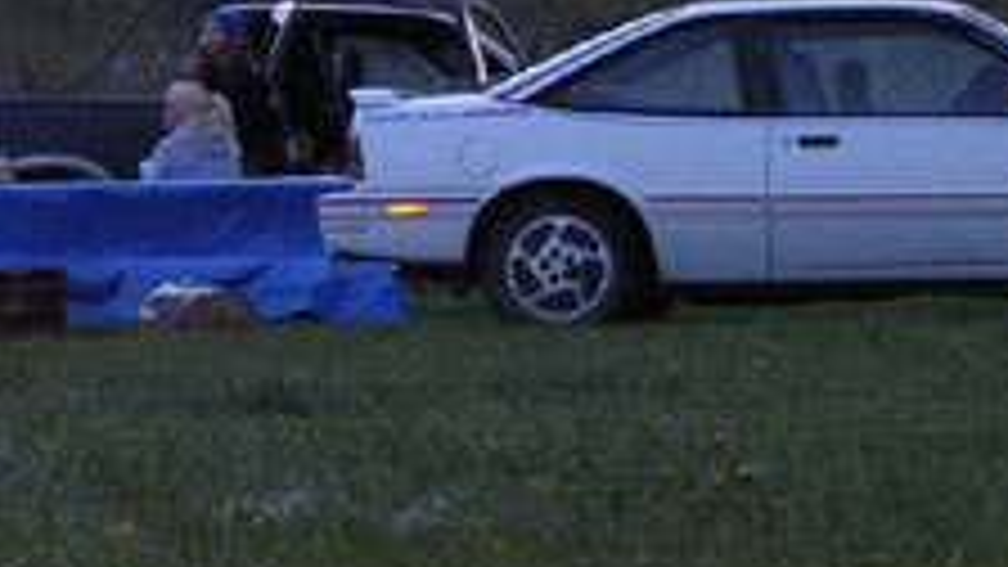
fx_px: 6281
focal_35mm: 235
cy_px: -29
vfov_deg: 5.2
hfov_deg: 9.2
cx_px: 220
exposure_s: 1/60.1
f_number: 4.9
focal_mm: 17.4
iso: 400
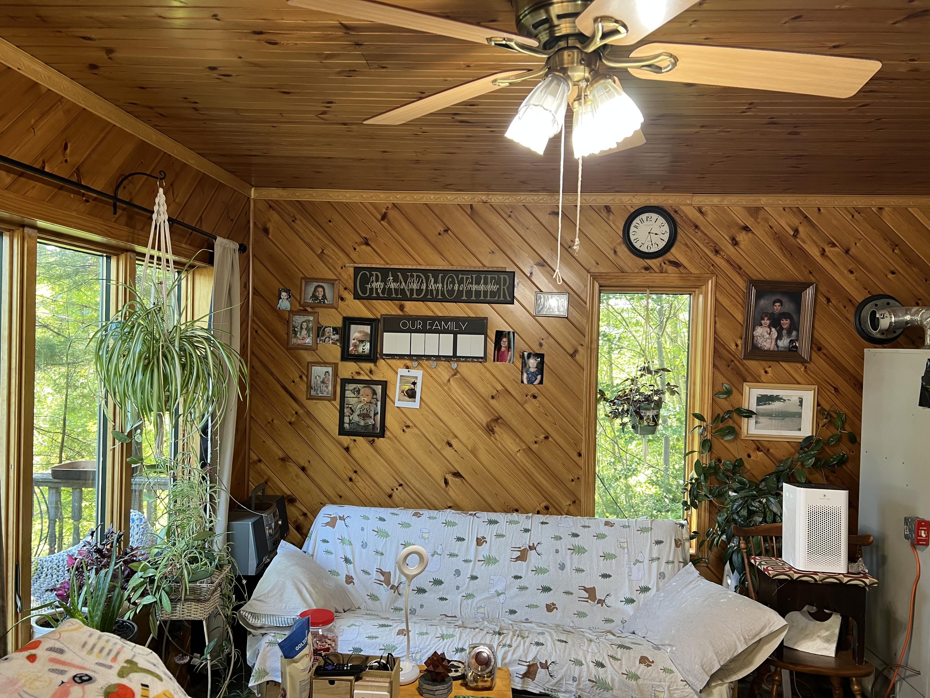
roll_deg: -0.8
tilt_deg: -0.7
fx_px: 699
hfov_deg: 67.3
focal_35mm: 26
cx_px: 465
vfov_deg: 53.1
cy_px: 349
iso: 80
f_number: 1.5
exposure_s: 1/60
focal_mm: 5.7
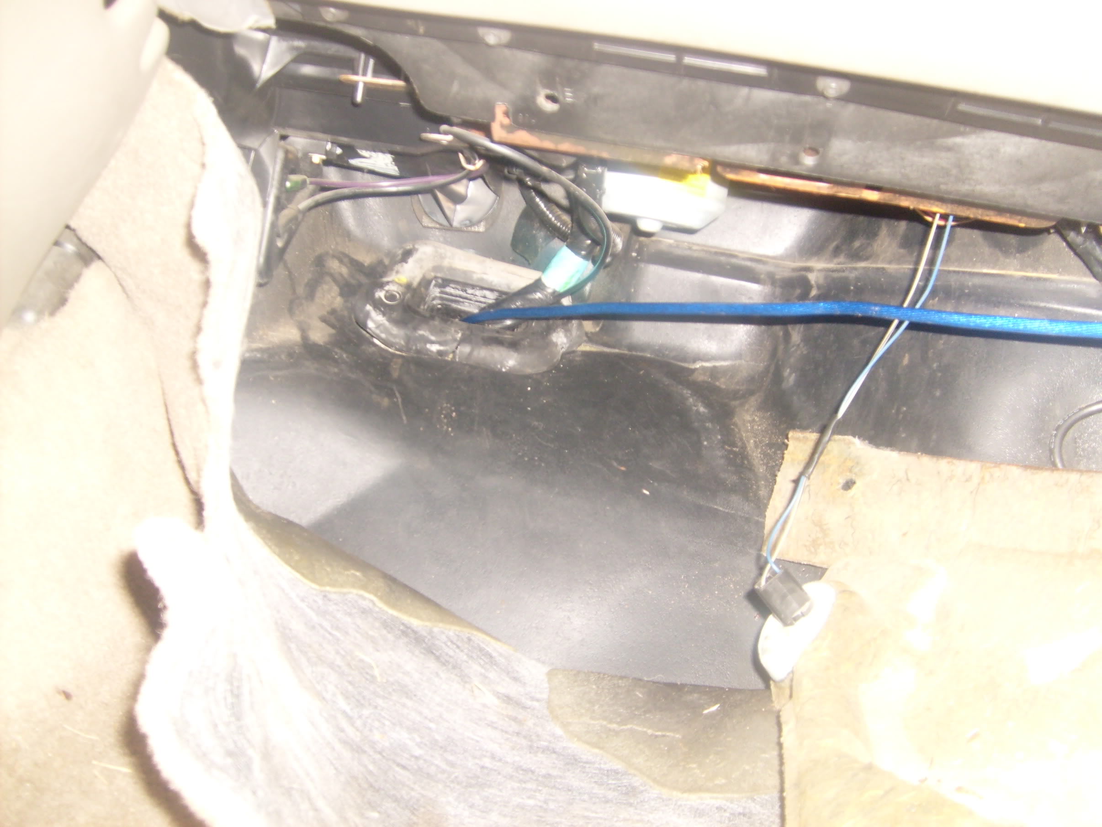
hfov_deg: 52.6
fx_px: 1114
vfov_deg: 40.7
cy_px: 414
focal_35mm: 35
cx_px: 551
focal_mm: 5.8
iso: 80
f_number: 2.8
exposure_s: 1/45
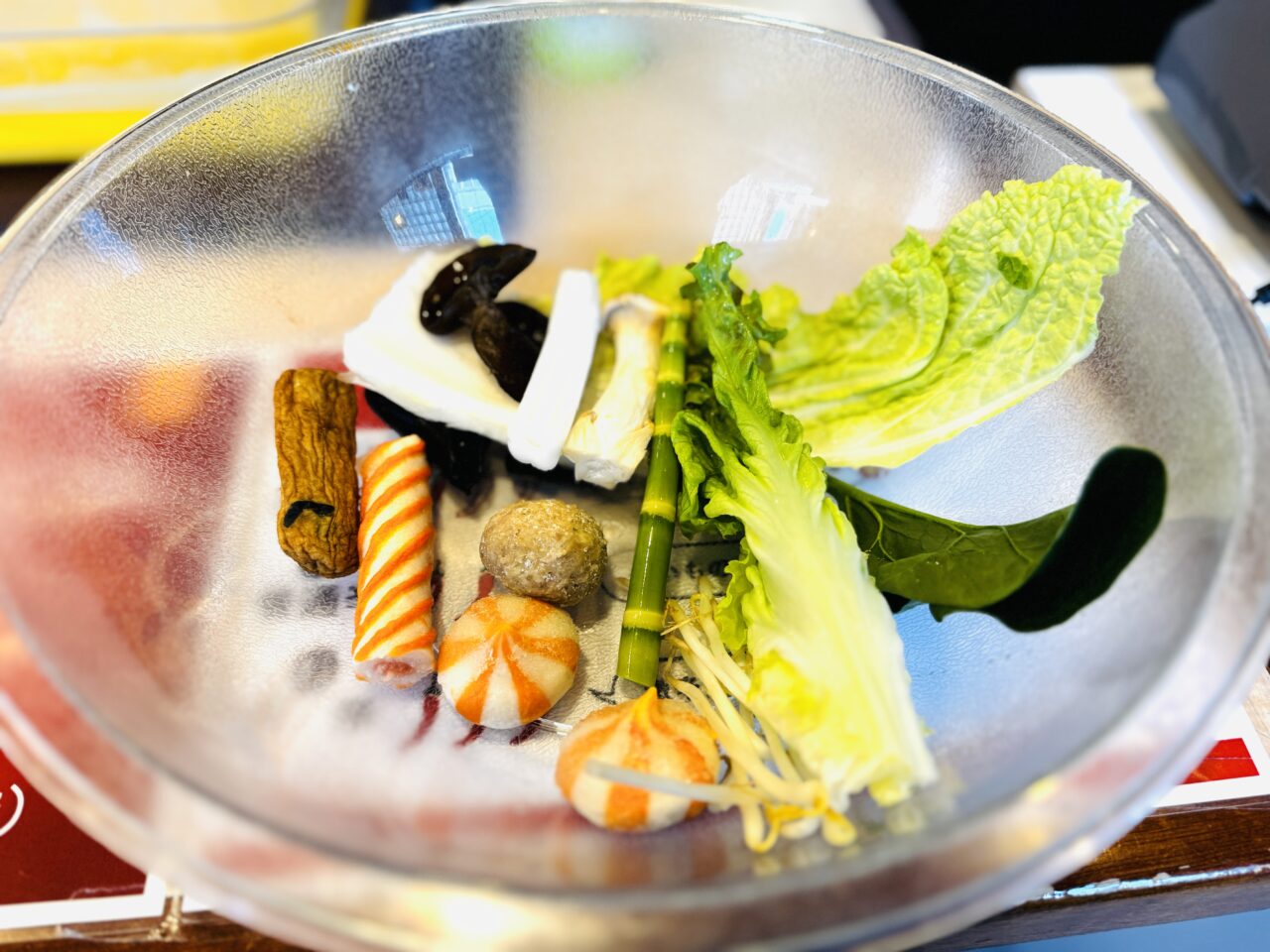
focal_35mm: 24
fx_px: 881
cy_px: 476
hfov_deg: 71.6
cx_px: 635
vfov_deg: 56.8
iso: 100
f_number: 1.78
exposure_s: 1/50
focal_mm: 6.76
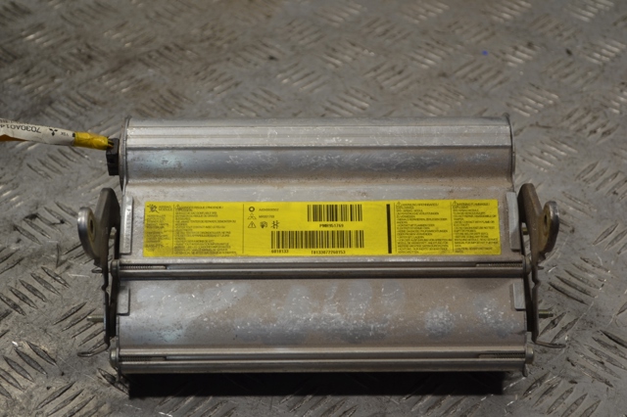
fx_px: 1253
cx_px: 314
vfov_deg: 18.9
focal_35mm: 72
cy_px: 208
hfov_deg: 28.1
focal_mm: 48
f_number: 5.6
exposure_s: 1/40
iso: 100
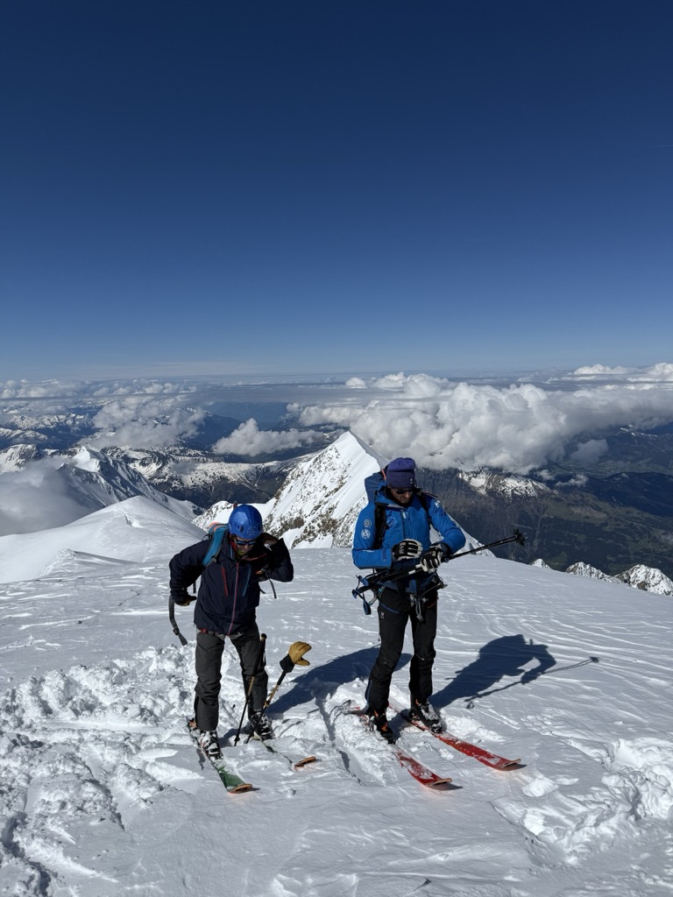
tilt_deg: -5.7
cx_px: 336
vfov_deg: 71.6
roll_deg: +3.3
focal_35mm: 24
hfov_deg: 56.8
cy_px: 448
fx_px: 622
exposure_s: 1/17544
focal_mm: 6.76
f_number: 1.78
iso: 64
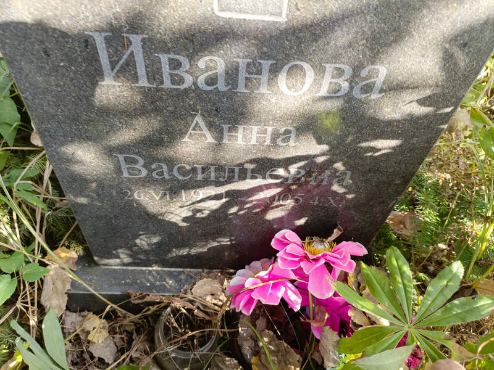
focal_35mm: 25
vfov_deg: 54.9
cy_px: 185
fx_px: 357
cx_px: 247
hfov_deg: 69.4
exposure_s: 1/100
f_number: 1.69
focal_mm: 4.76
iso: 215
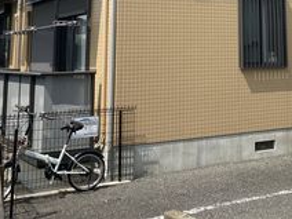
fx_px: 557
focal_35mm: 66
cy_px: -38
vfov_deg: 20.9
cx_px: 240
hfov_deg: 28.7
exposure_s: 1/1779
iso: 20
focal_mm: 3.99
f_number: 1.8
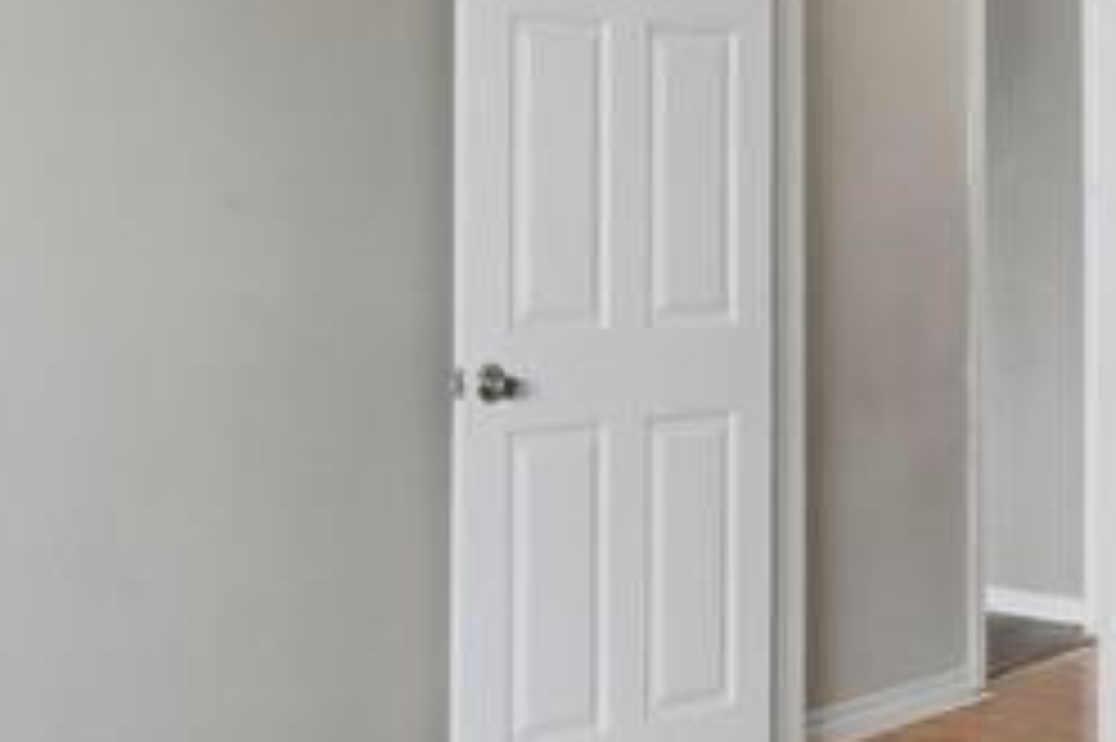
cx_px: 765
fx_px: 2045
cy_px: 207
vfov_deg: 20.5
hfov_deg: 30.3
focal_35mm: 66
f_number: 9
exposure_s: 1/400
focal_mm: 16
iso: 800
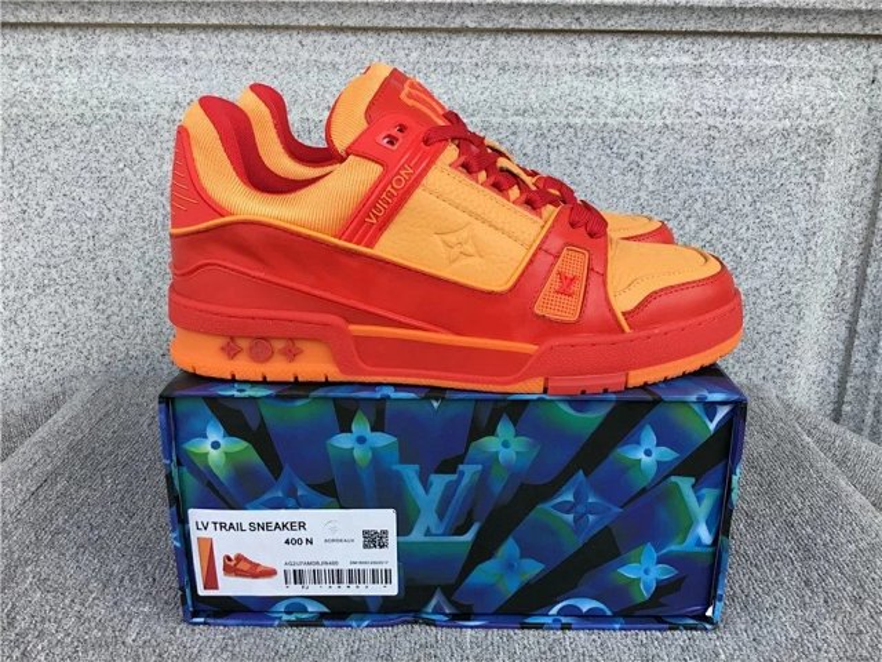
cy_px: 331
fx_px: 790
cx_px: 441
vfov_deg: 45.4
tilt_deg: -18.5
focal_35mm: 31
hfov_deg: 58.4
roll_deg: -0.5
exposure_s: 1/179
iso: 25
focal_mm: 3.3
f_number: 2.4
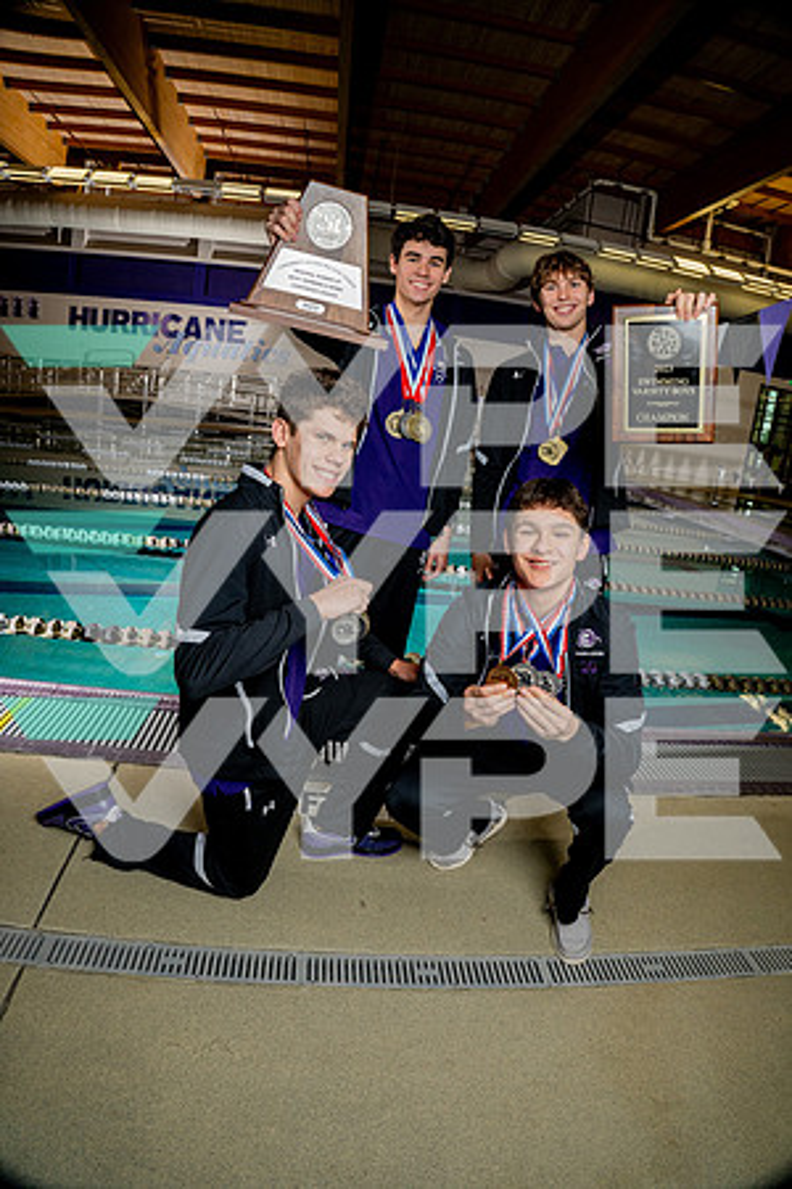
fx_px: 660
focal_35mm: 20
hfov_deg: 61.9
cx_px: 396
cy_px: 594
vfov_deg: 84.0
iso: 400
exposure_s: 1/250
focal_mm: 20
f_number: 8
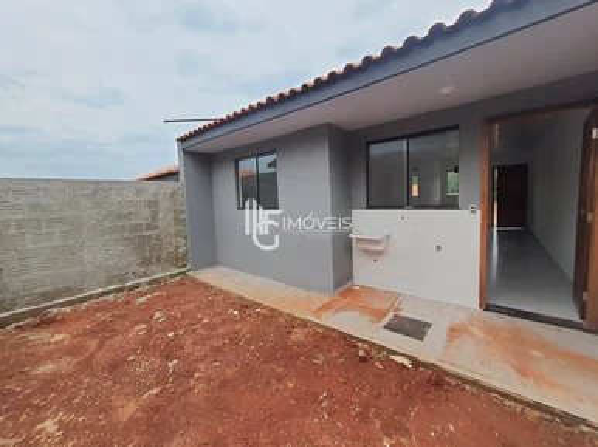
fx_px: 224
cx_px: 299
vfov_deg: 89.9
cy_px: 224
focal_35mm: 13
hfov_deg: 106.2
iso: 125
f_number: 2.2
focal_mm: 1.74
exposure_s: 1/60
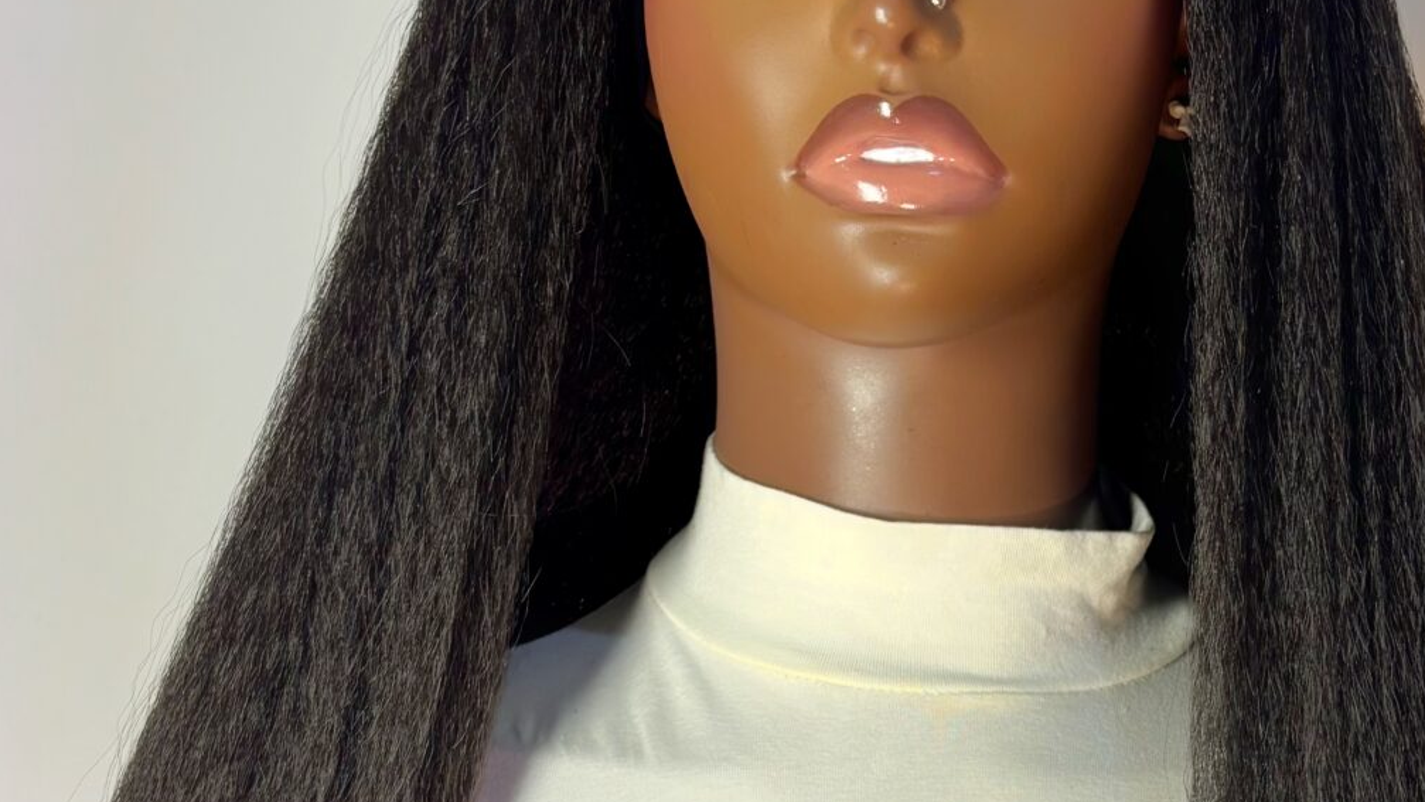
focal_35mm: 72
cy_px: 731
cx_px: 967
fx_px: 2721
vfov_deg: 16.5
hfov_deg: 29.1
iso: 80
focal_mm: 5.96
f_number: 1.6
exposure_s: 1/100
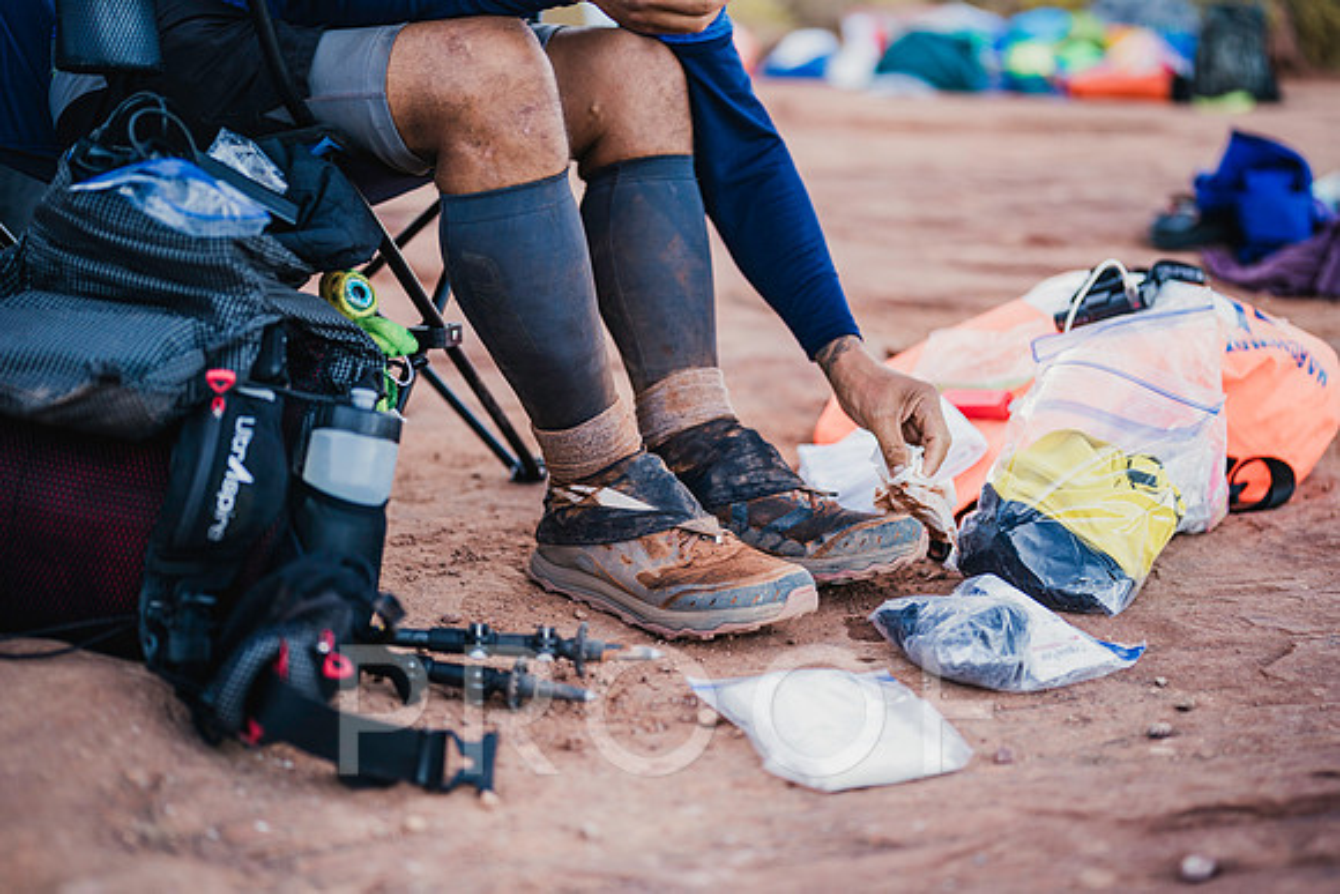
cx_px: 670
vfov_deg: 27.0
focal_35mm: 50
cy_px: 447
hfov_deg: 39.6
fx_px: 1861
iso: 100
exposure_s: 1/400
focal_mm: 50
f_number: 1.4
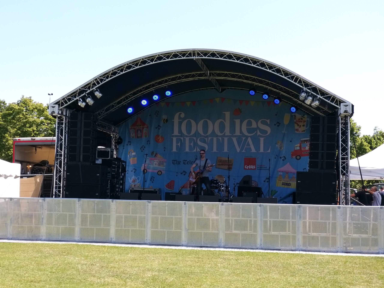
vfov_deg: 28.0
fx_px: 577
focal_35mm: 52
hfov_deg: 36.8
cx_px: 192
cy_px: 144
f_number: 2.4
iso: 40
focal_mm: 5.54
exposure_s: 1/374
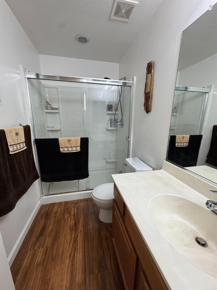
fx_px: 117
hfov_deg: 85.7
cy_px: 145
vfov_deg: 102.1
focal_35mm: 14
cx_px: 108
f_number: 2.2
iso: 250
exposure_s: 1/120
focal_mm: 2.22
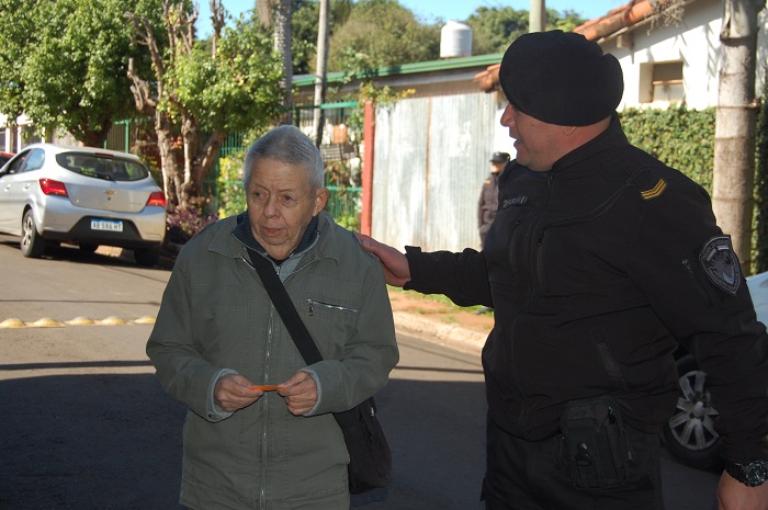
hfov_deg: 35.1
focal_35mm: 57
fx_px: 1215
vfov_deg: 23.7
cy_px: 255
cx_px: 384
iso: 280
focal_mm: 38
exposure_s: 1/500
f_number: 5.6
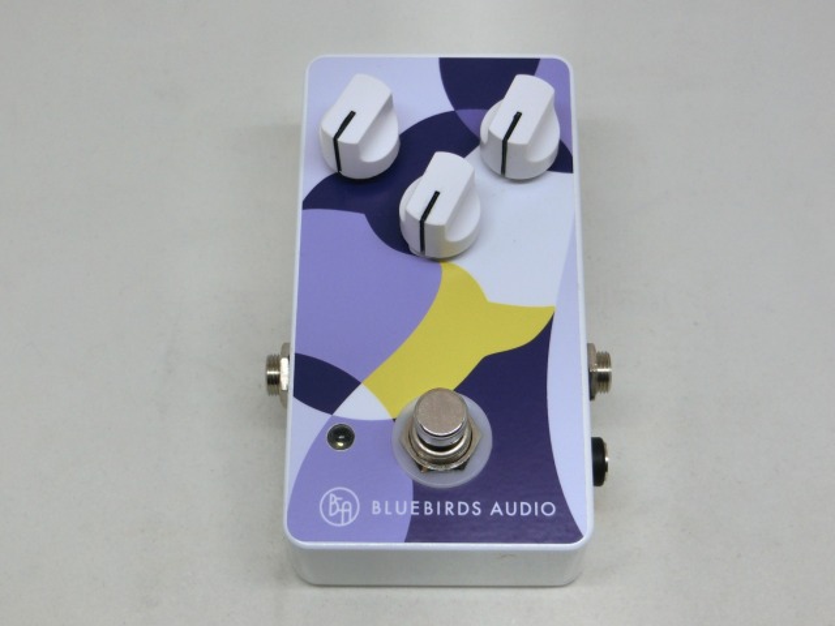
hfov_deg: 32.2
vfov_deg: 24.4
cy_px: 313
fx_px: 1447
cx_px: 418
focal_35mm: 60
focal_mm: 10.7
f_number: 5
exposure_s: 1/125
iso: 125
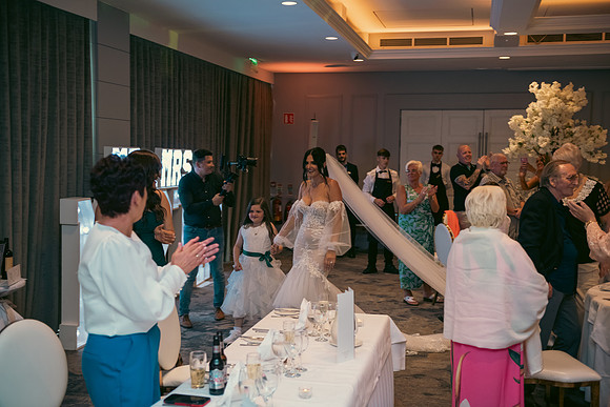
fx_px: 746
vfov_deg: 30.5
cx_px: 305
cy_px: 204
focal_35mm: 44
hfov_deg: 44.5
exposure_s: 1/160
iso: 800
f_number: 3.5
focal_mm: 44
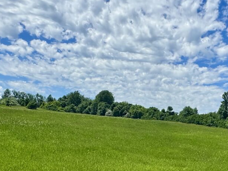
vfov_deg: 31.7
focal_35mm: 44
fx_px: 290
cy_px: 145
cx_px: 146
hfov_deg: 42.6
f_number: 2.2
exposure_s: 1/2770
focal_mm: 2.22
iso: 50
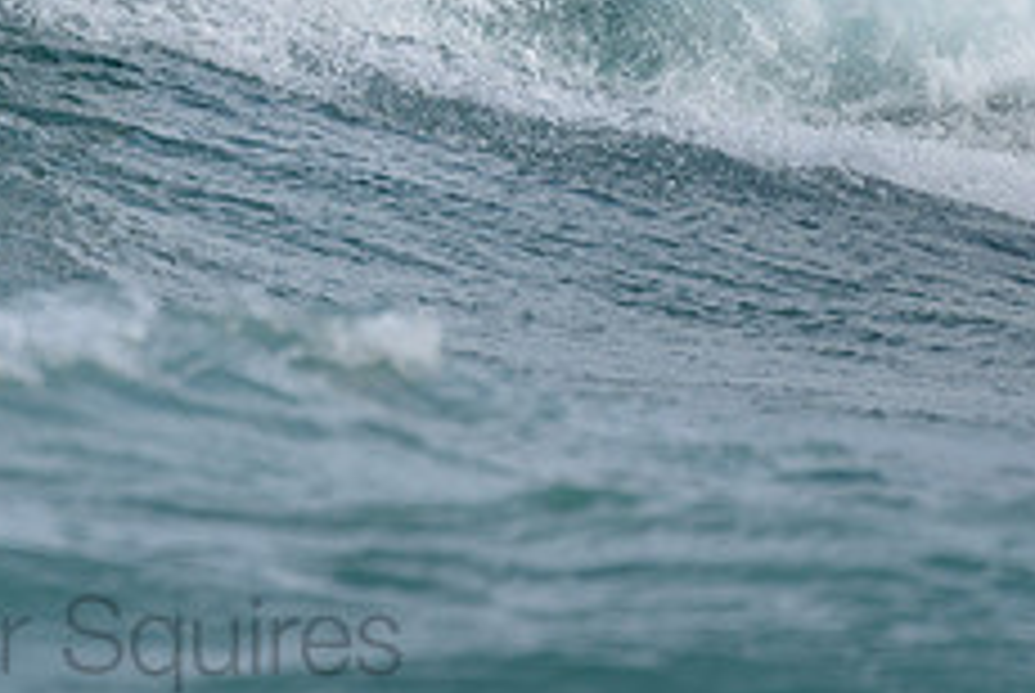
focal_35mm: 1544
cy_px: -307
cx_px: 206
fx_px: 44446
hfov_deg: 1.3
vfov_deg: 0.9
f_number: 5.6
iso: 250
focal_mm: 500
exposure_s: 1/2000
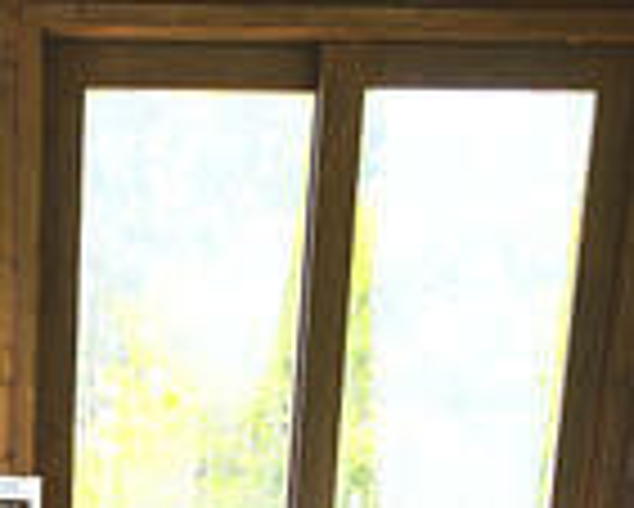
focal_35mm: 100
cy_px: 1268
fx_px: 1878
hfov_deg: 18.6
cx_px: -9
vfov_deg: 12.0
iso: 100
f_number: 10
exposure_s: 1/5
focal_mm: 25
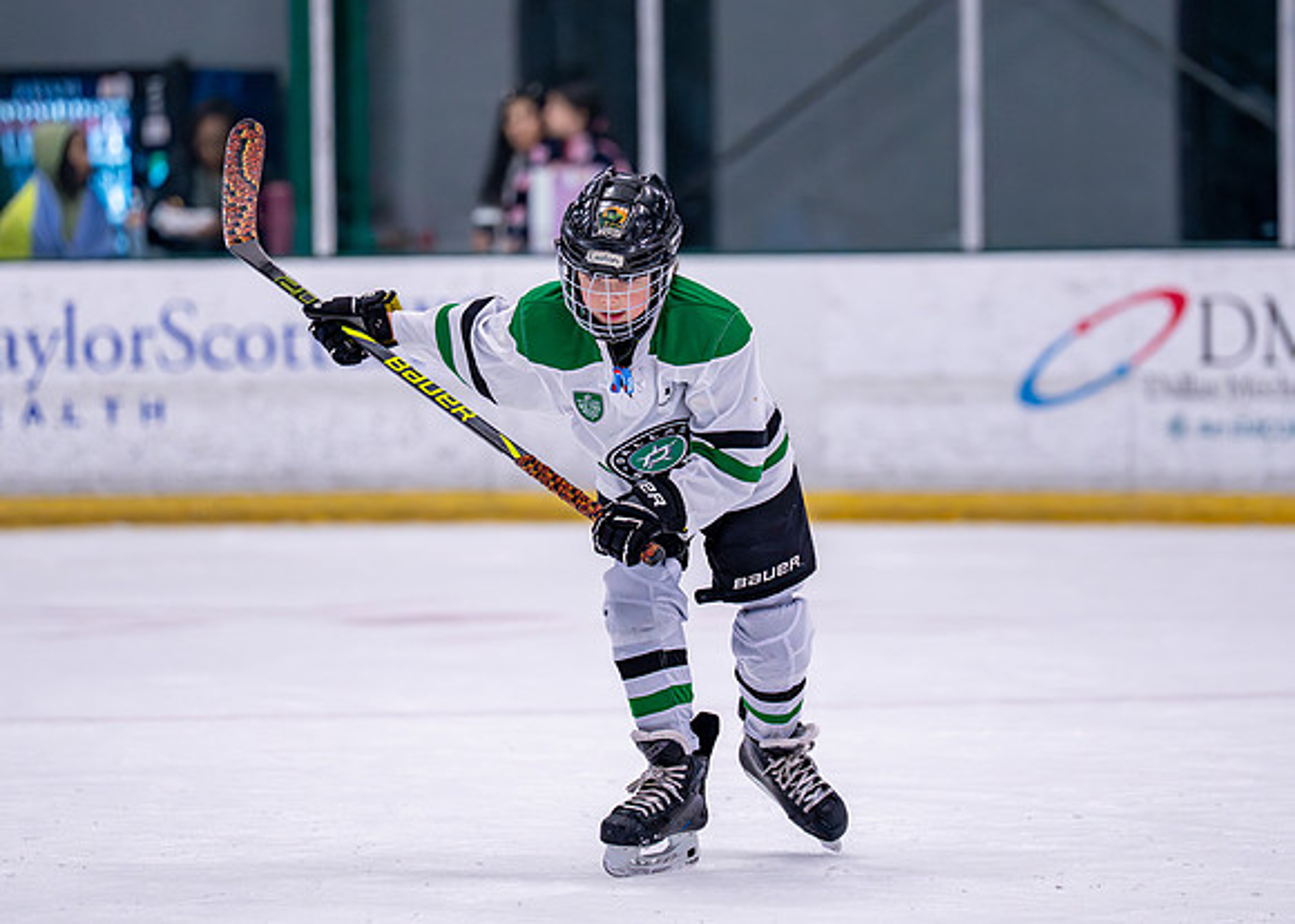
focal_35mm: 219
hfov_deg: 9.2
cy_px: 344
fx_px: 8055
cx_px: 722
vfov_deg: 6.6
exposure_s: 1/1250
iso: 2500
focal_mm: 160
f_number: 2.8
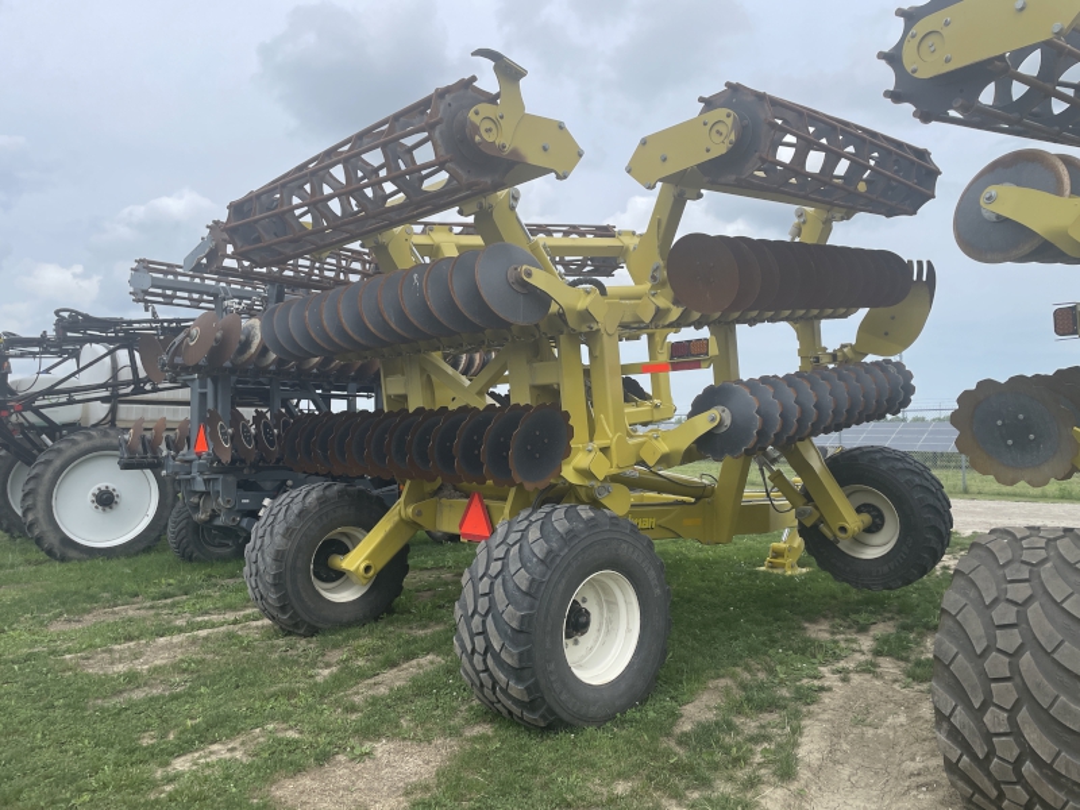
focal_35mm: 26
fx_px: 811
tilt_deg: +3.2
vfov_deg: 53.1
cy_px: 405
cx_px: 540
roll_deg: +1.7
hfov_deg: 67.3
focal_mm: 4.2
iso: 32
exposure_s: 1/3125
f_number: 1.6
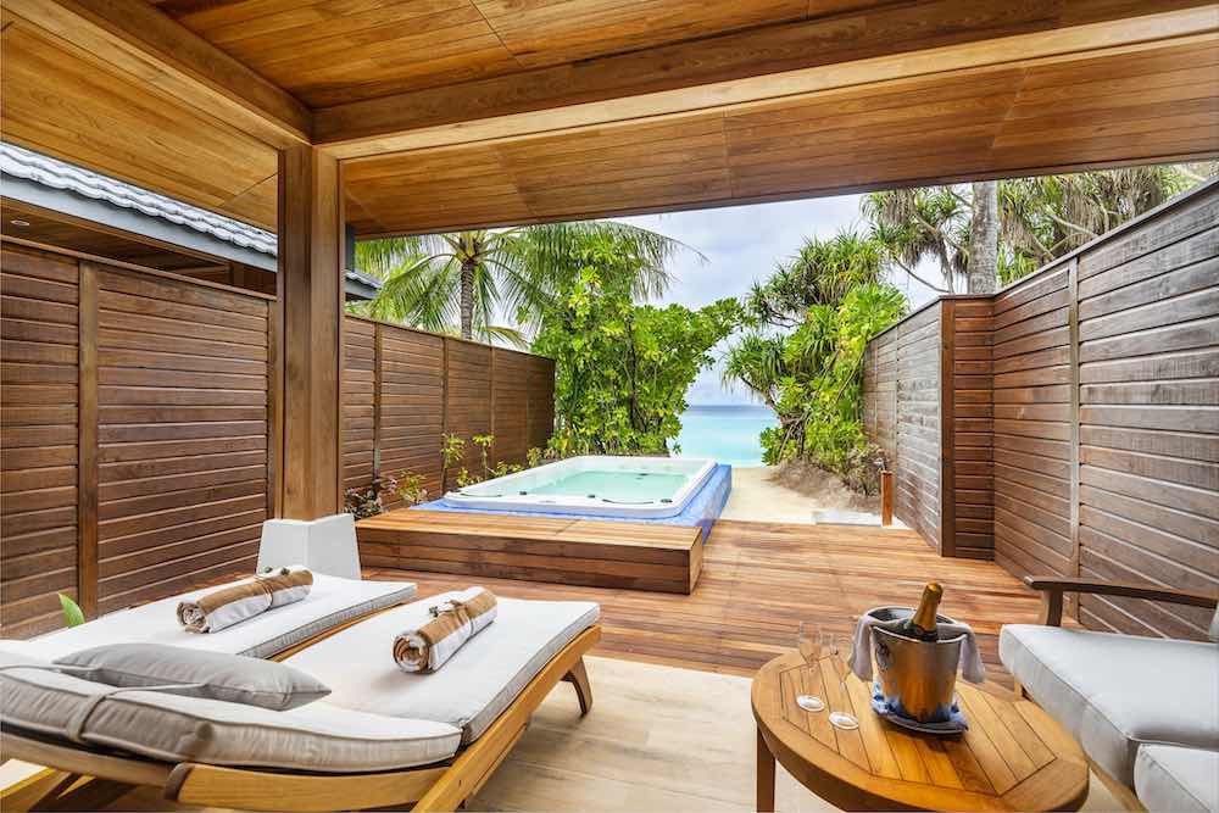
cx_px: 610
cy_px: 406
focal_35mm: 16
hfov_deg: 96.7
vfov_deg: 73.8
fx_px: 542
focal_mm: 16
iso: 100
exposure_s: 1/8
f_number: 8
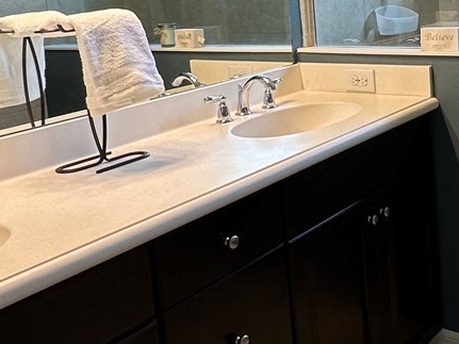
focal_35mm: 52
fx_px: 689
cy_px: 44
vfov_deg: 27.2
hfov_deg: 35.2
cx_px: 390
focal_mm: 2.22
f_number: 2.2
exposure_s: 1/120
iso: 200
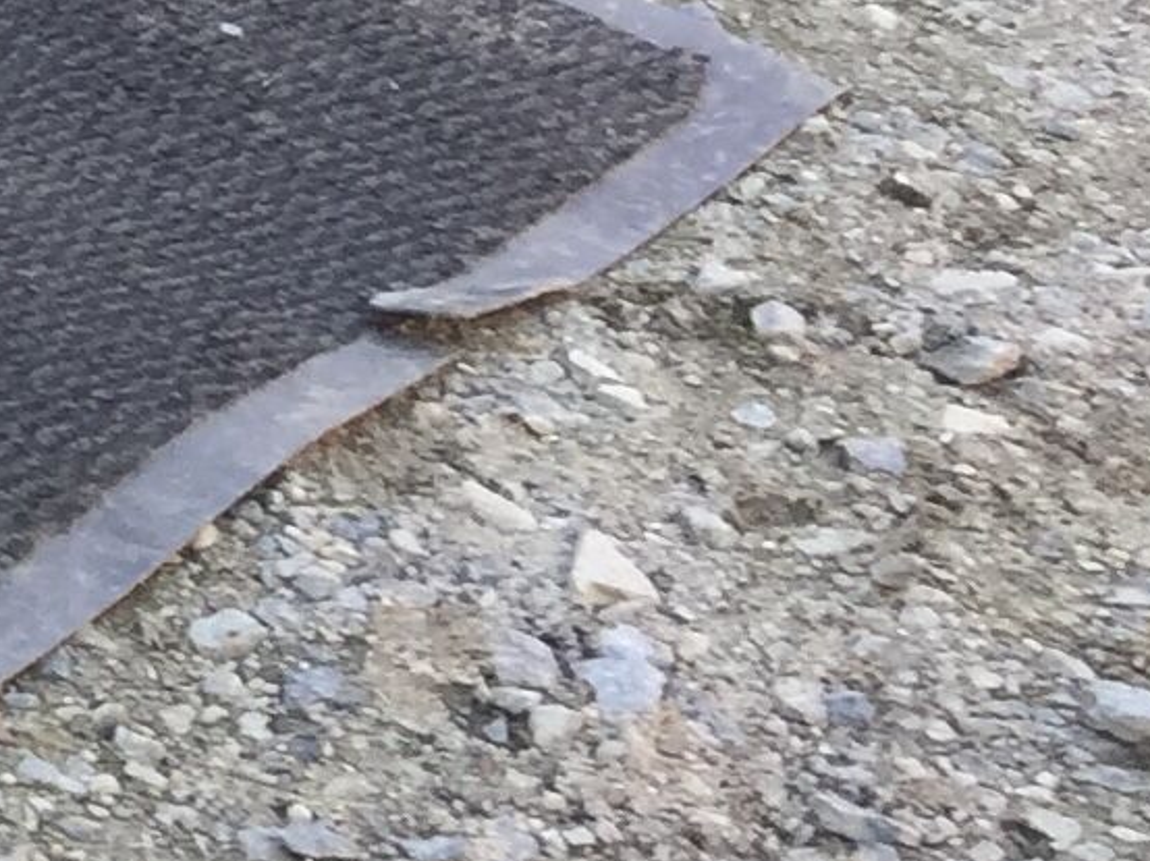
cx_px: -2109
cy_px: -917
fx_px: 5678
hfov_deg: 9.5
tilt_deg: -19.1
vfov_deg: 8.2
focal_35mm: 171
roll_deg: -0.3
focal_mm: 4.15
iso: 32
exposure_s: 1/100
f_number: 2.2
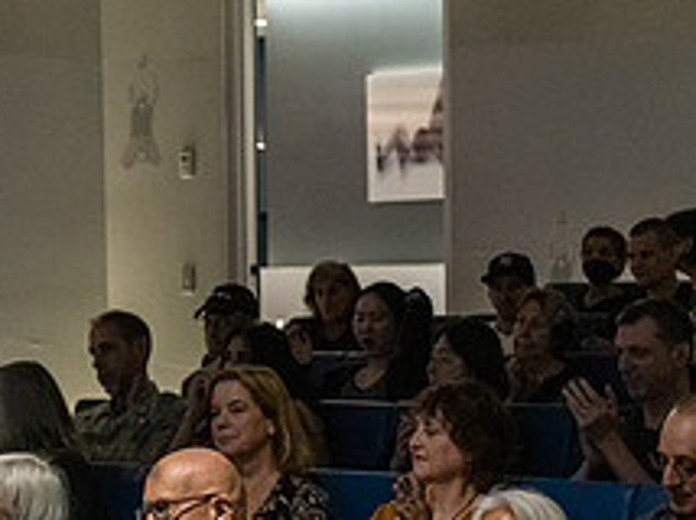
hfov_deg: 13.2
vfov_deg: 9.9
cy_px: 424
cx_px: 140
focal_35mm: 149
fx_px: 2992
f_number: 3.5
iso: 6400
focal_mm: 56
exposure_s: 1/250
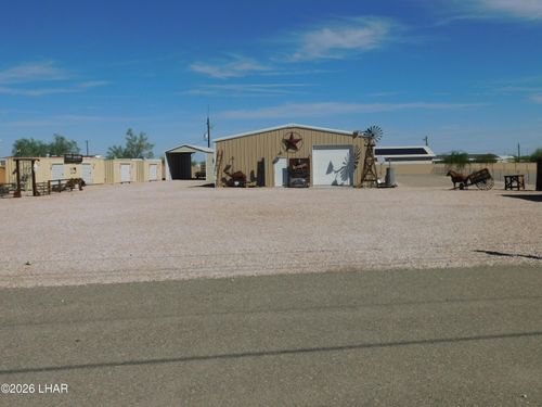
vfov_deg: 39.7
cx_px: 271
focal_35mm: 36
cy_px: 204
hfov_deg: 51.4
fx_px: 564
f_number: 7
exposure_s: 1/1000
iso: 125
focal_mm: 6.3
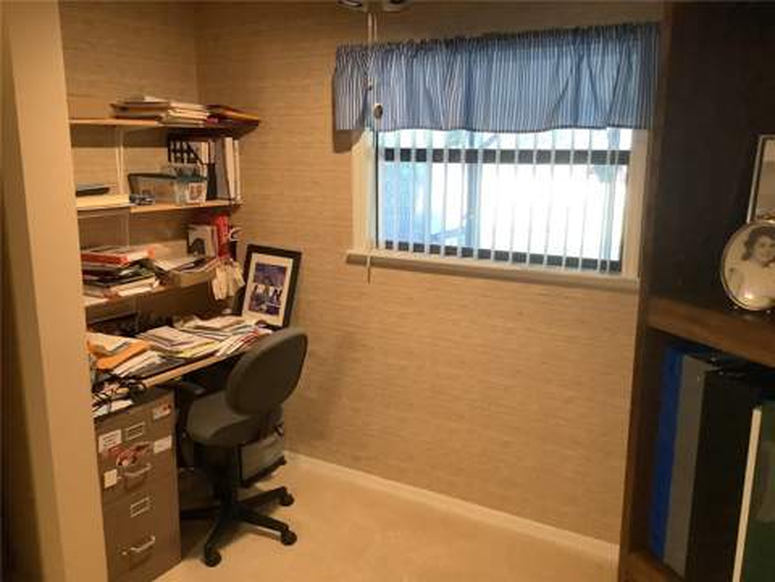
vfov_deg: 45.4
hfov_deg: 58.4
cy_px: 291
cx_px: 388
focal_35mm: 31
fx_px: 694
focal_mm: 3.3
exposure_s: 1/40
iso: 400
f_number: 2.4
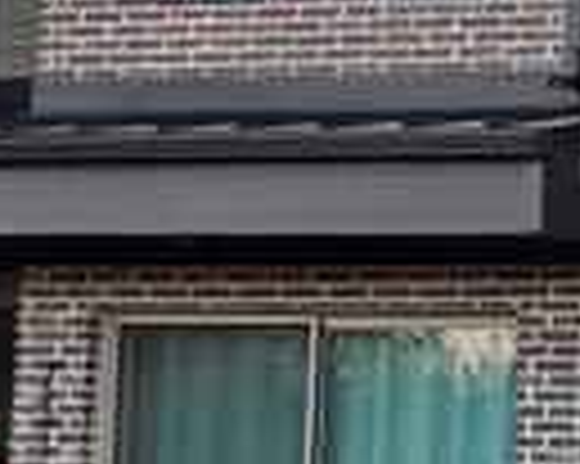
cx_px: 1380
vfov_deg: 15.1
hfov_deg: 13.8
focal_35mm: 101
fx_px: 1732
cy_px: 410
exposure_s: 1/120
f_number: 1.9
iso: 64
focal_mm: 2.2
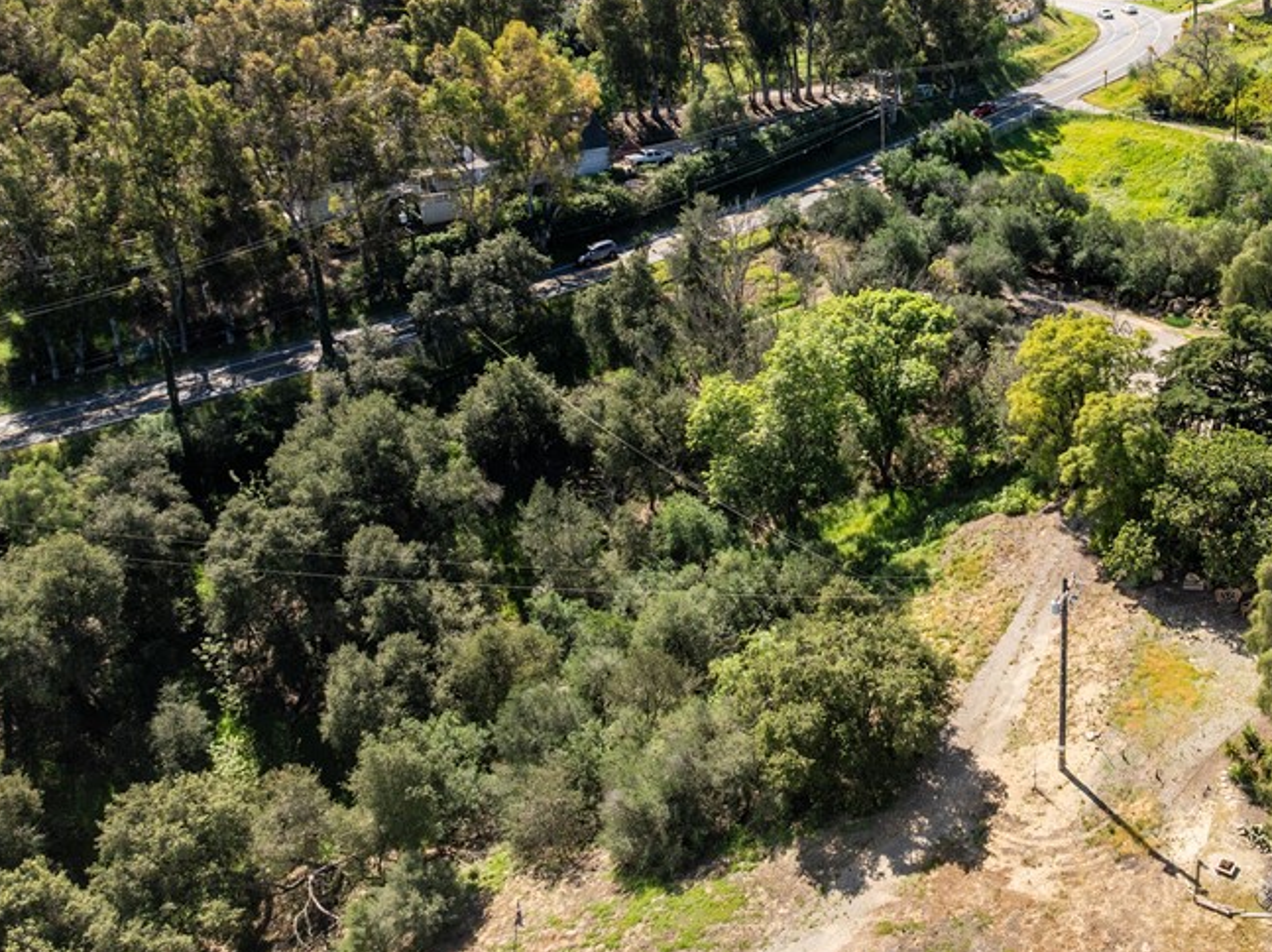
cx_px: 957
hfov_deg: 47.2
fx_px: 1395
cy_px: 317
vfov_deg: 37.3
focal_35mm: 38
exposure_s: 1/2500
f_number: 2.8
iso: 170
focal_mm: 12.29
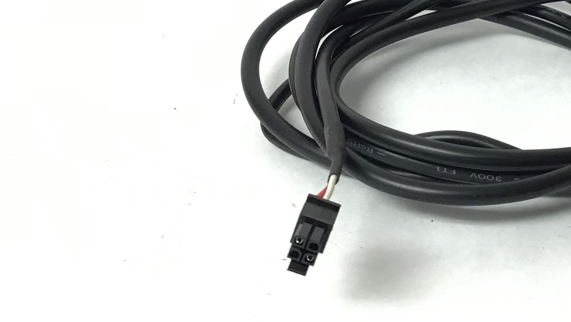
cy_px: 86
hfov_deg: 32.7
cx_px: 475
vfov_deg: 19.3
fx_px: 939
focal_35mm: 62
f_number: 2.4
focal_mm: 3.3
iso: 50
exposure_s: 1/33
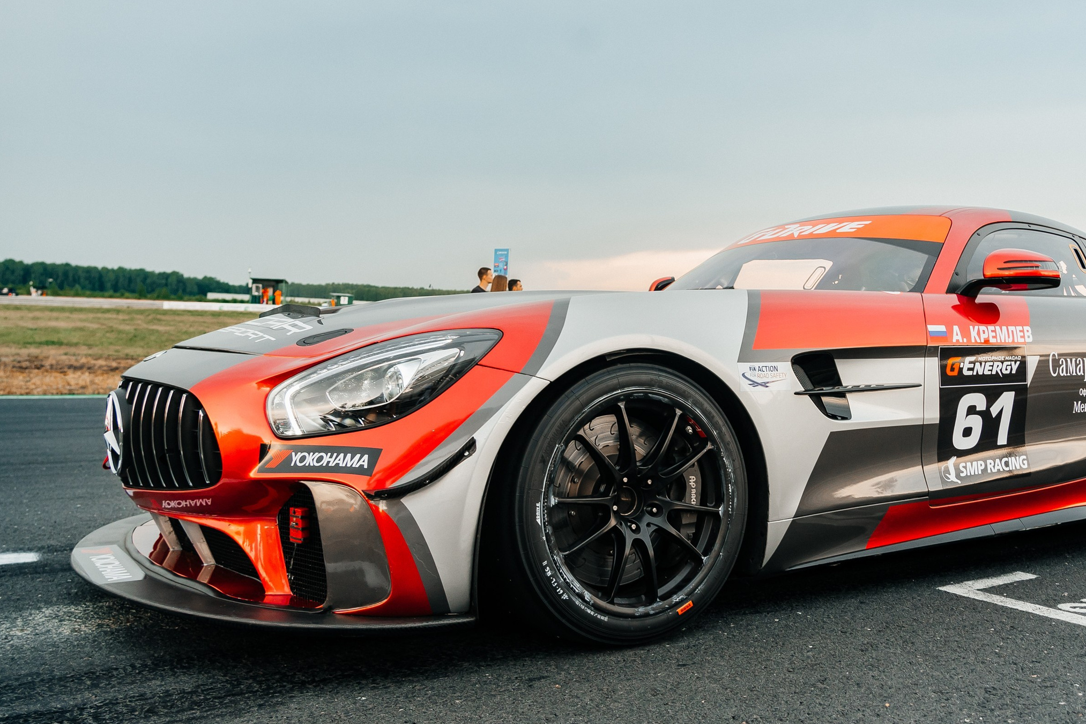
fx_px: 1026
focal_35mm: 34
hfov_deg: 54.7
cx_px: 720
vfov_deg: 38.8
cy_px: 320
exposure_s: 1/125
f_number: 4.5
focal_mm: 24
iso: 250
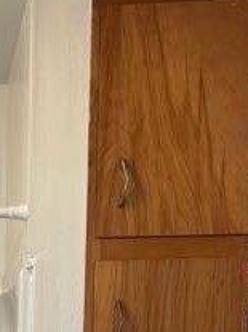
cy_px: 507
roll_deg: +2.2
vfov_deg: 16.9
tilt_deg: -3.1
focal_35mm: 105
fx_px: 1004
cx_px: -148
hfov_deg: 13.1
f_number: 1.5
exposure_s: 1/60
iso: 80
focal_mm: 5.7
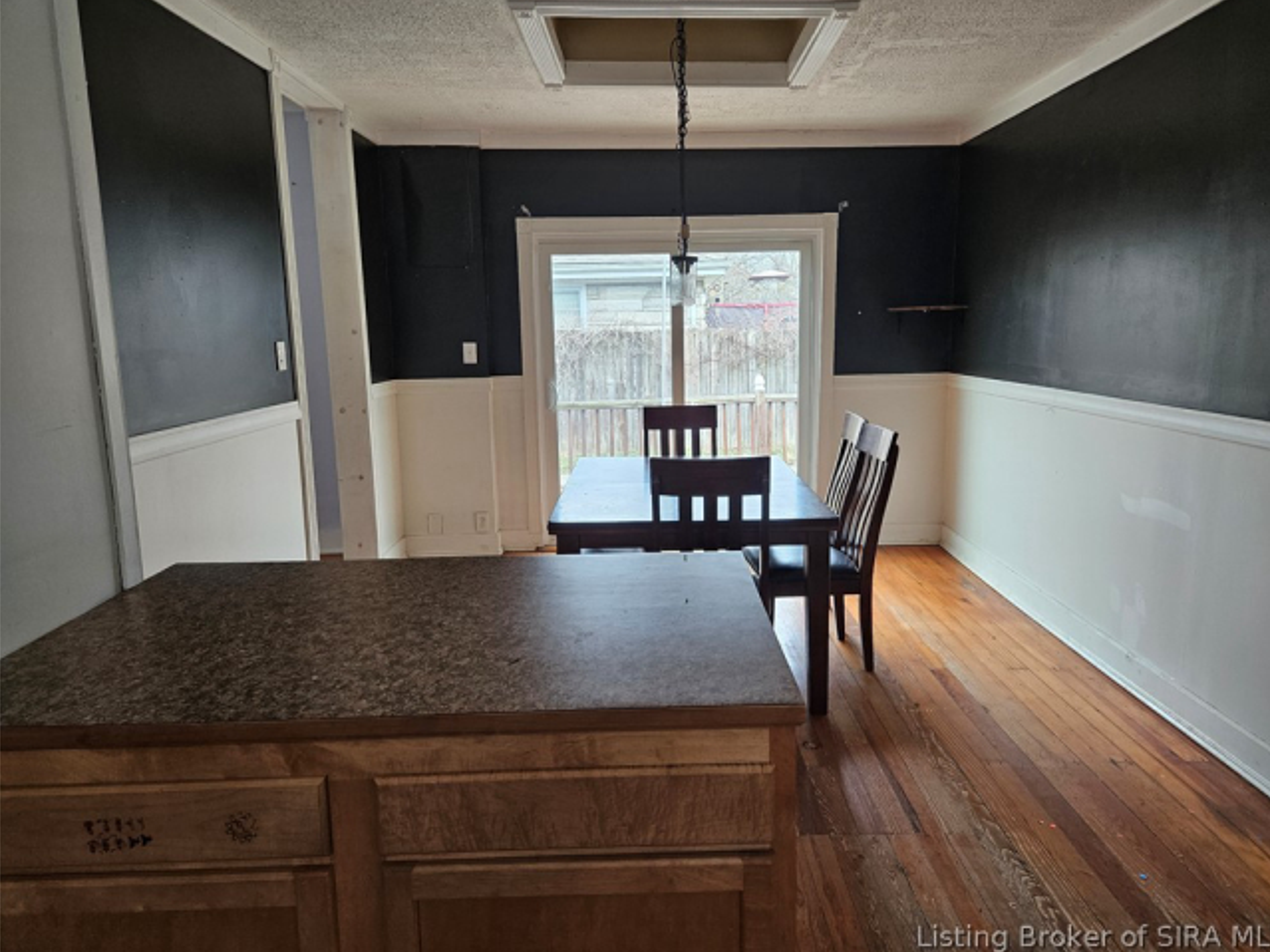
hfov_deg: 71.6
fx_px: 880
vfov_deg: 56.8
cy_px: 461
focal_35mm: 24
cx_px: 661
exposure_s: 1/207
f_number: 1.8
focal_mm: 5.4
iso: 160
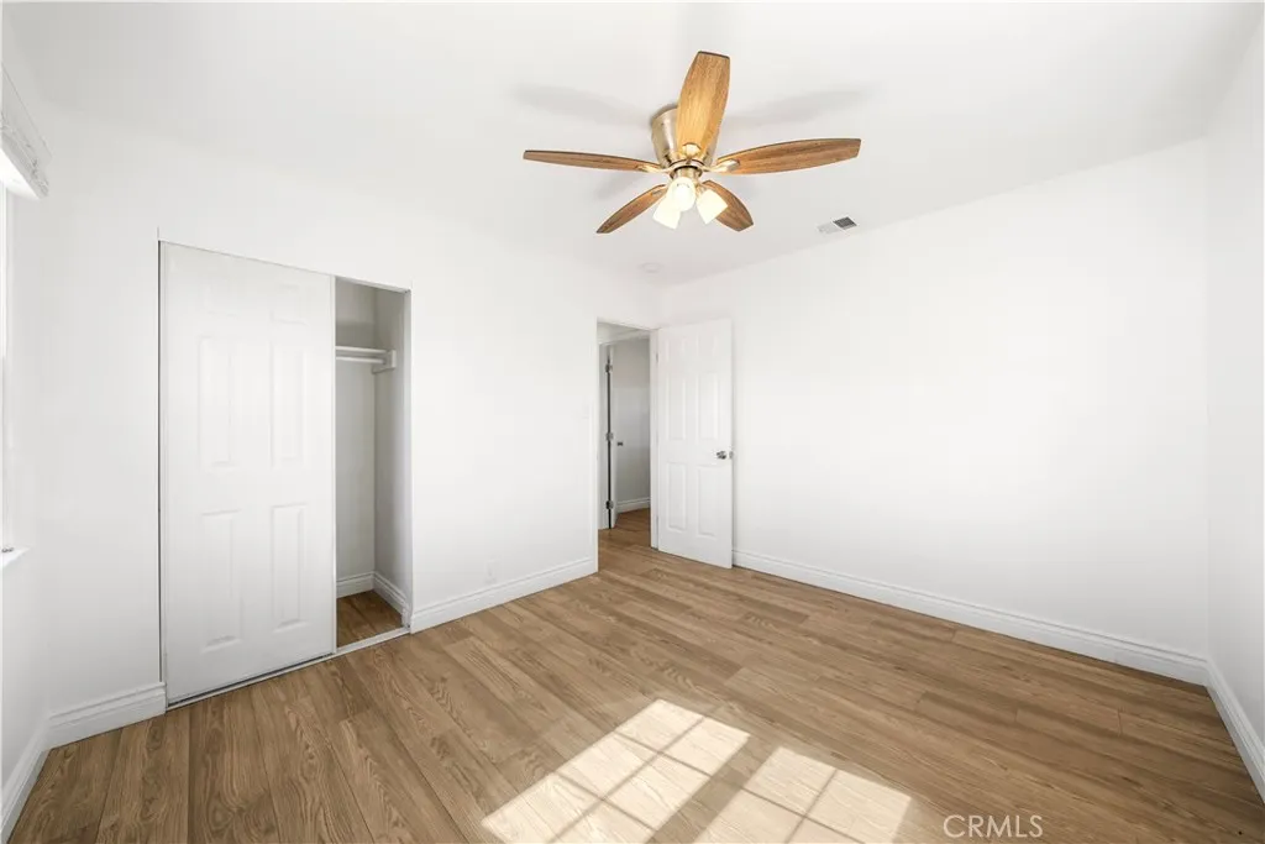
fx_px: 422
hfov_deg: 112.6
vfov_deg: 90.0
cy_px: 422
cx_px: 632
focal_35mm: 12
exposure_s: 1/4
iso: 100
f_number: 5.6
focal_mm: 12
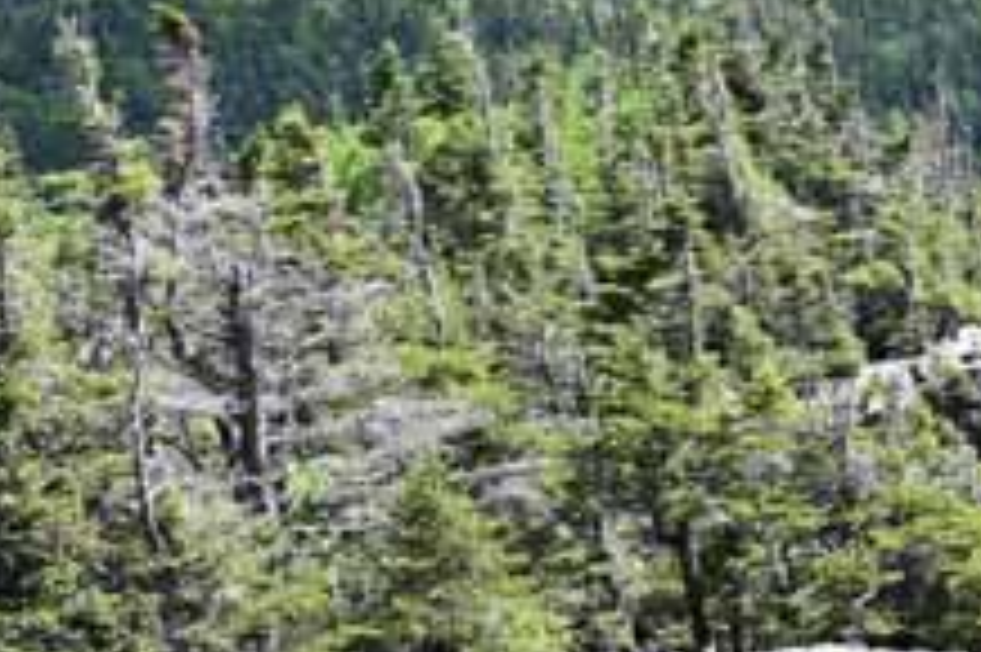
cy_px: 929
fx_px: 4901
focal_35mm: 180
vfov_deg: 7.5
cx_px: 1120
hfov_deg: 11.2
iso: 64
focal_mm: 49
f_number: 5
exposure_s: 1/320
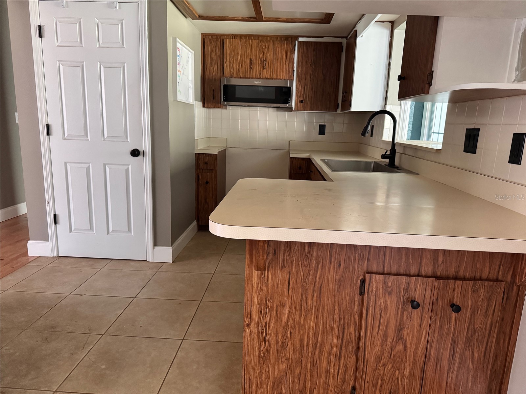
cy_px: 197
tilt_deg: -12.3
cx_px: 263
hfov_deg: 71.6
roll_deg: -2.2
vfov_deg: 56.8
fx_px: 365
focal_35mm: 24
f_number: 1.78
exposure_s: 1/41
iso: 800
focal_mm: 6.76
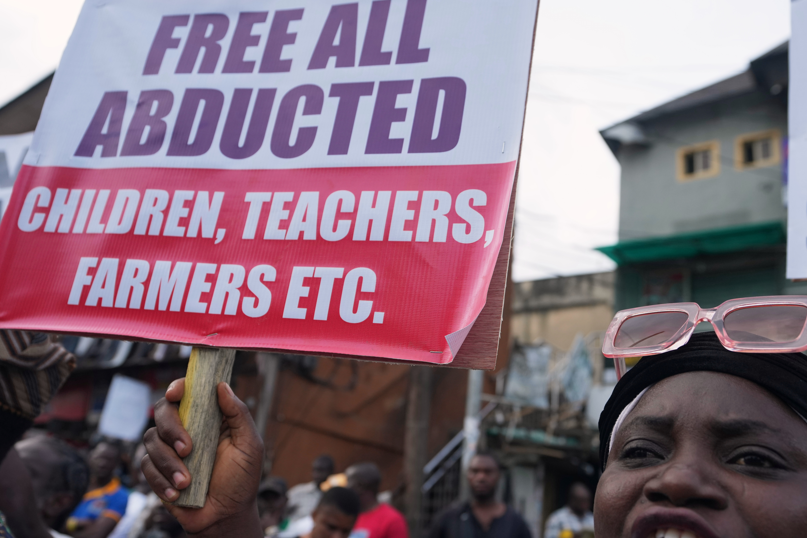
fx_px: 695
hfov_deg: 60.0
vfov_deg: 42.1
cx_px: 459
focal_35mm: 31
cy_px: 324
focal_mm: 23
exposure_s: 1/1600
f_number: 3.5
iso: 500
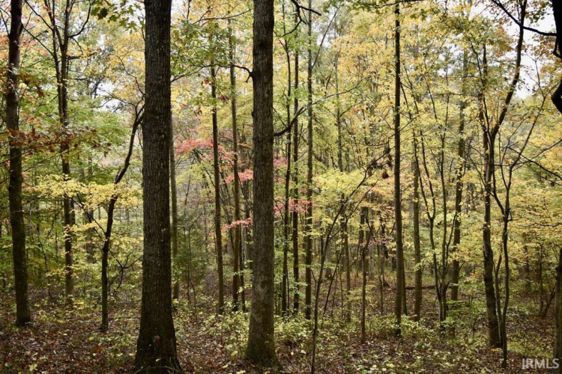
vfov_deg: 43.6
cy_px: 187
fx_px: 468
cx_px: 281
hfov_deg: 61.9
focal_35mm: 30
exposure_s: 1/200
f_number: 7.1
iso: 400
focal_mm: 20
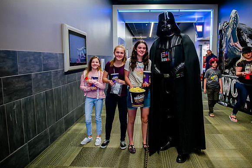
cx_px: 139
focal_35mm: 29
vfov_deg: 45.5
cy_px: 83
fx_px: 200
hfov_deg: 64.3
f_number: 2.8
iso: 3200
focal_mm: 24
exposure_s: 1/100
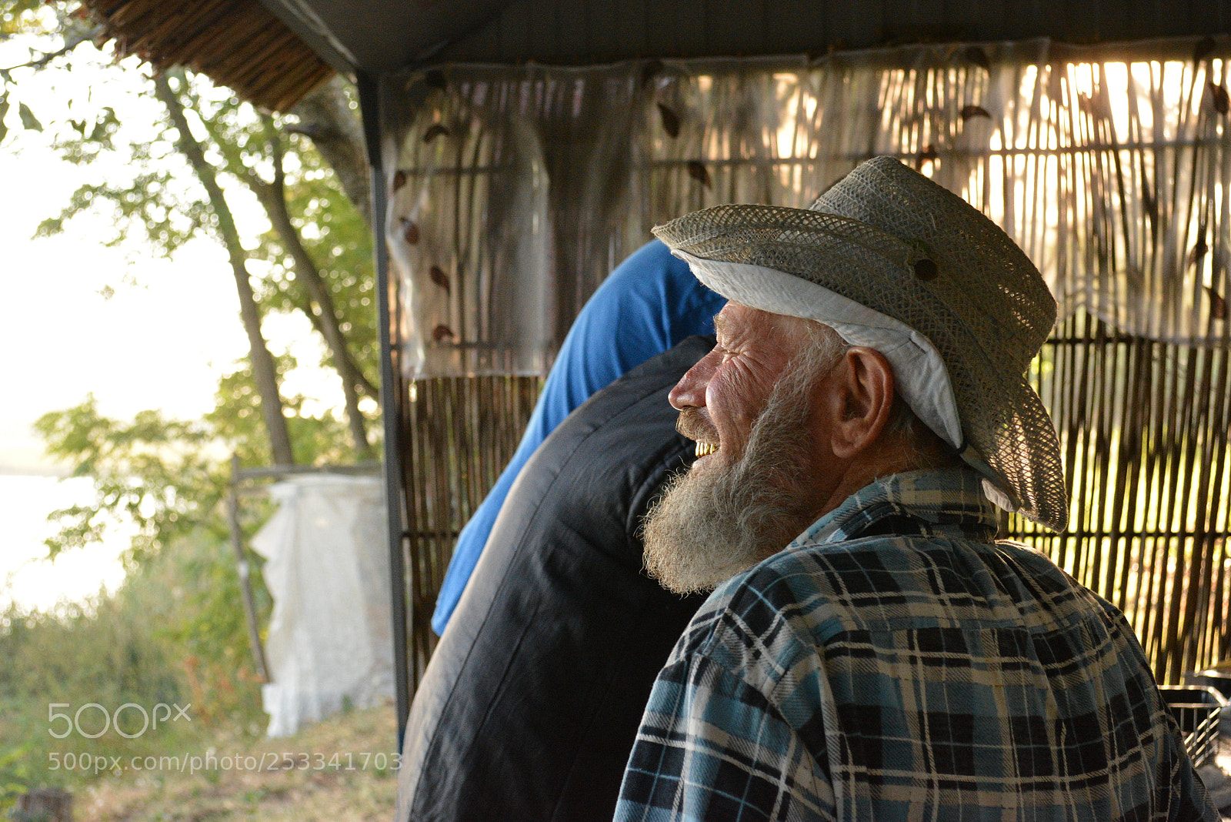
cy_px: 411
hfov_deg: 33.4
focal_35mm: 60
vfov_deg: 22.6
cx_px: 616
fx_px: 2052
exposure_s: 1/320
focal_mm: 40
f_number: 5.6
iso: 2500
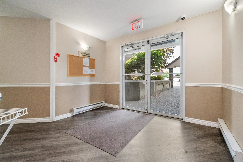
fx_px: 101
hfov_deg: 100.4
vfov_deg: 77.3
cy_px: 81
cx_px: 122
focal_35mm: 15
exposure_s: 1/50
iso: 320
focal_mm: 10
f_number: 7.1
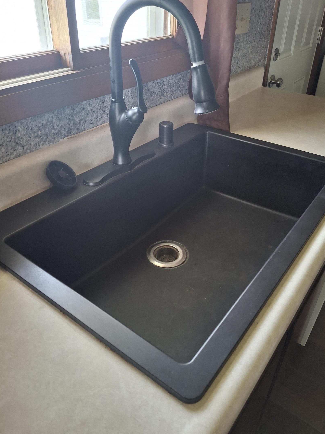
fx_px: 338
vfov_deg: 65.3
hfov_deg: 51.4
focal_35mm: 27
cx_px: 161
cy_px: 209
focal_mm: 4.69
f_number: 1.8
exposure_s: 1/60
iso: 160
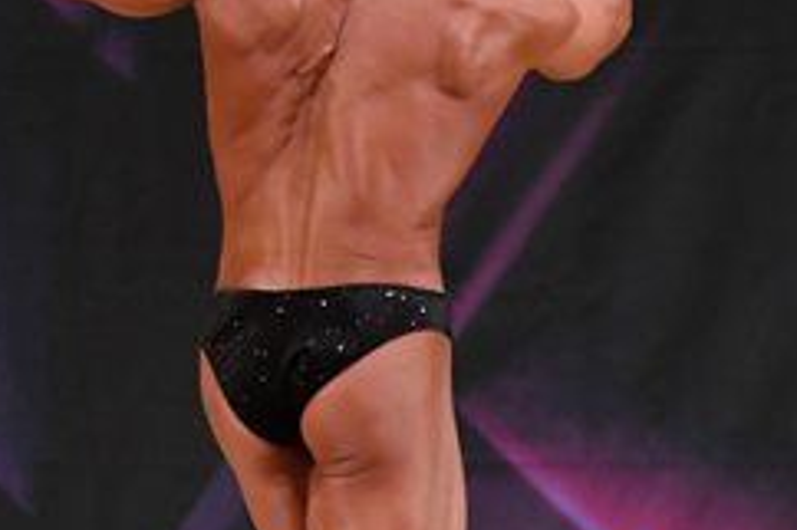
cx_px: 413
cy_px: 313
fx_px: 18052
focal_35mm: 816
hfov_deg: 2.5
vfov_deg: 1.7
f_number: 5.6
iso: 3200
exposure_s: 1/400
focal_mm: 170
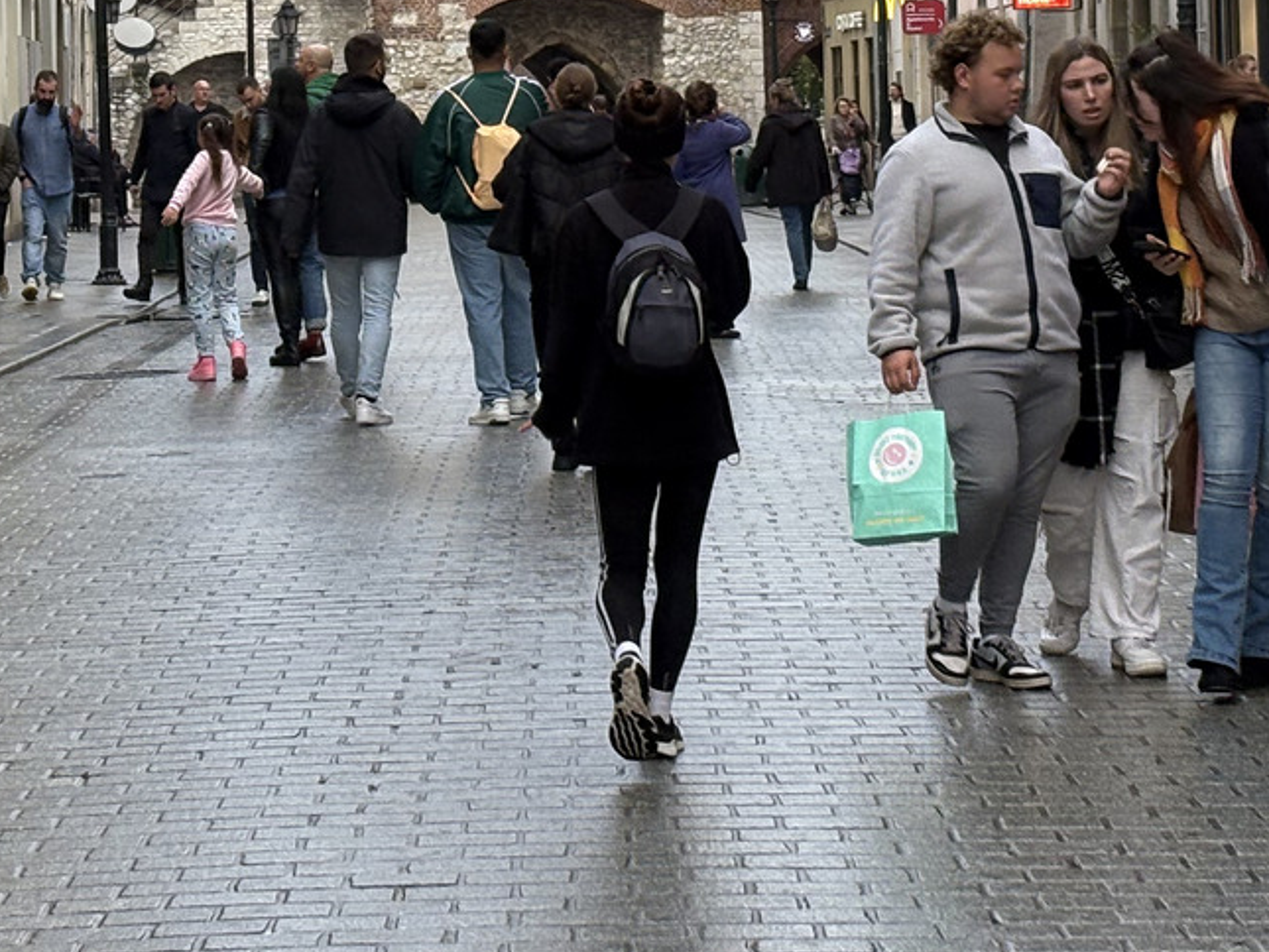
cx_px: 500
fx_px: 4730
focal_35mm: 129
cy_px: -185
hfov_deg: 15.3
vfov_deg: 11.3
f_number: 1.6
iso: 64
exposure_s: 1/114
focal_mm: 5.96
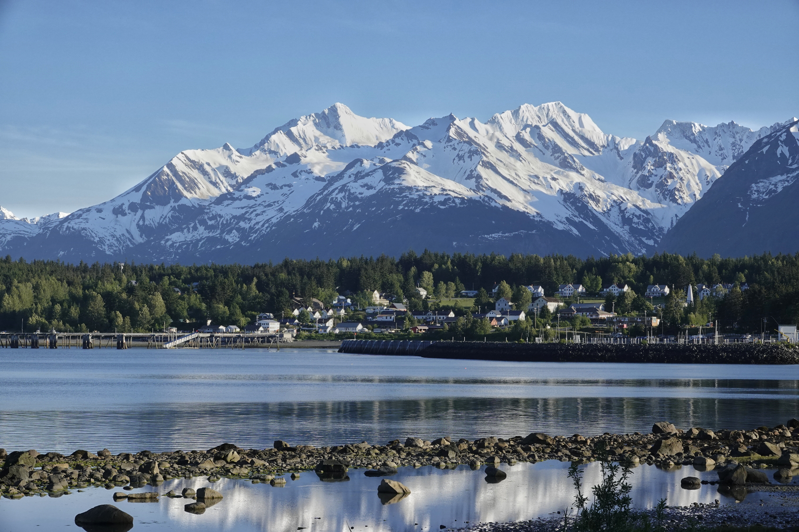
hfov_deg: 24.5
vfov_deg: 16.5
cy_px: 266
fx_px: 1842
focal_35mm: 83
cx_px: 400
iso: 400
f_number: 5.6
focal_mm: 30.5
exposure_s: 1/1000
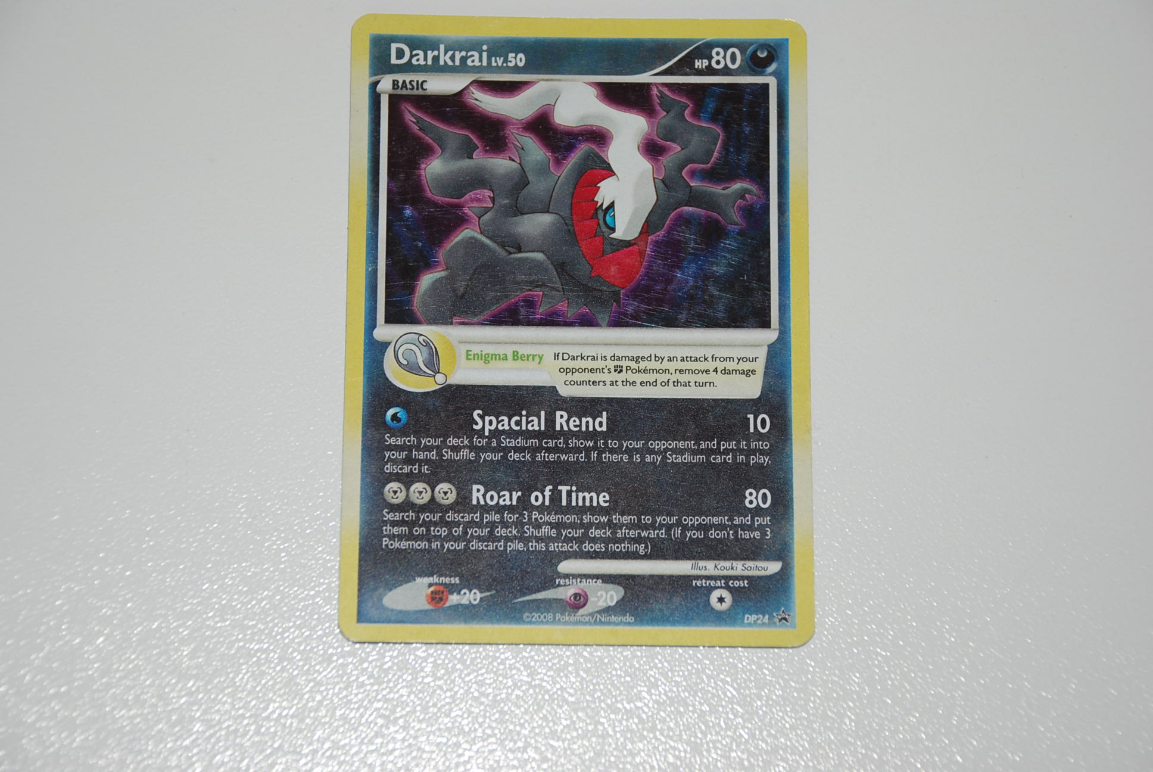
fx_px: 3367
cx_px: 576
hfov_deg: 19.4
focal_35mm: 105
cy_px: 386
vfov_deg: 13.1
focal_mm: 70
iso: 200
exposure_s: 1/60
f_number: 5.6
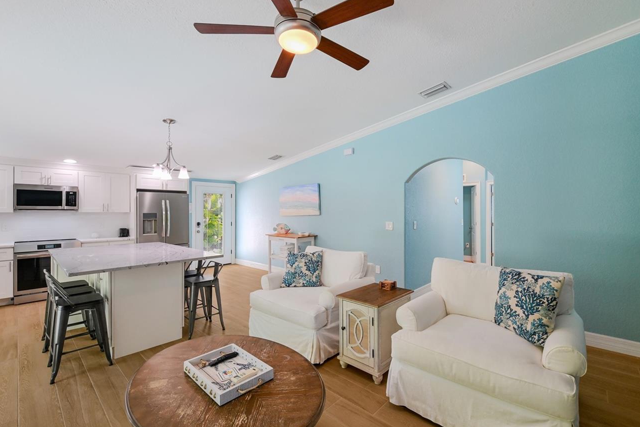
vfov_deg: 77.2
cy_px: 201
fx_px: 267
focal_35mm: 15
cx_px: 335
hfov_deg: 100.3
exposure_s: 1/8
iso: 800
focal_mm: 12
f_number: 8
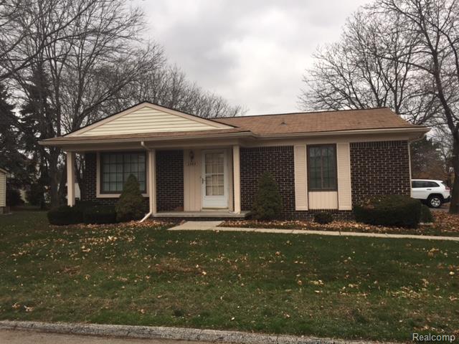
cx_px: 230
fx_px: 385
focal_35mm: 29
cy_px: 172
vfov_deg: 48.2
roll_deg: +0.0
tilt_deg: +1.3
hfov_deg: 61.7
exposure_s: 1/648
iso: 32
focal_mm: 4.15
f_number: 2.2
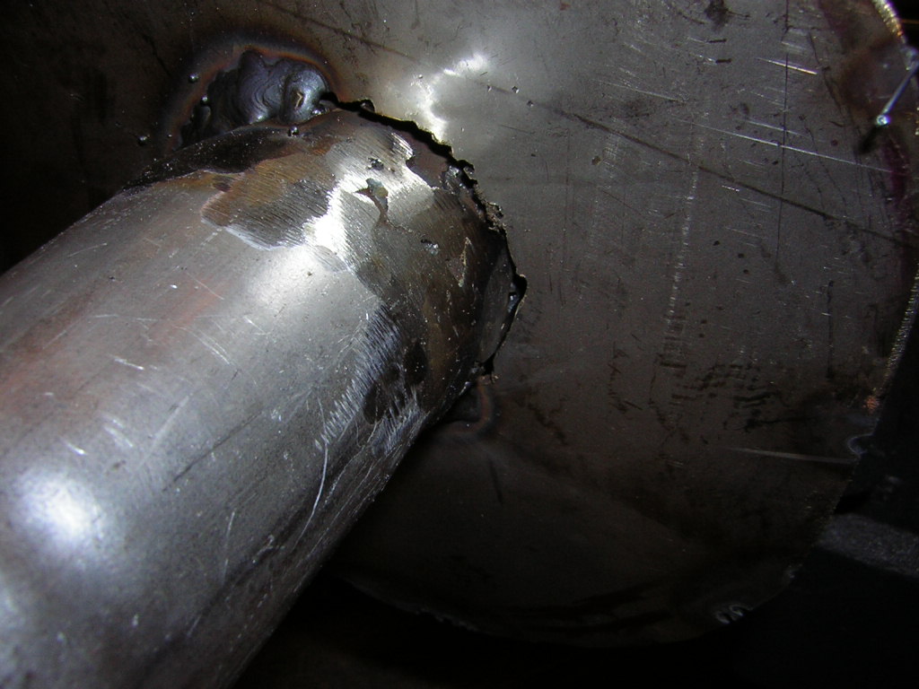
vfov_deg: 39.7
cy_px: 344
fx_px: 956
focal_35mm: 36
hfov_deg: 51.4
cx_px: 460
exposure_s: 1/60.1
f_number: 5.2
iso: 50
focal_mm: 4.7
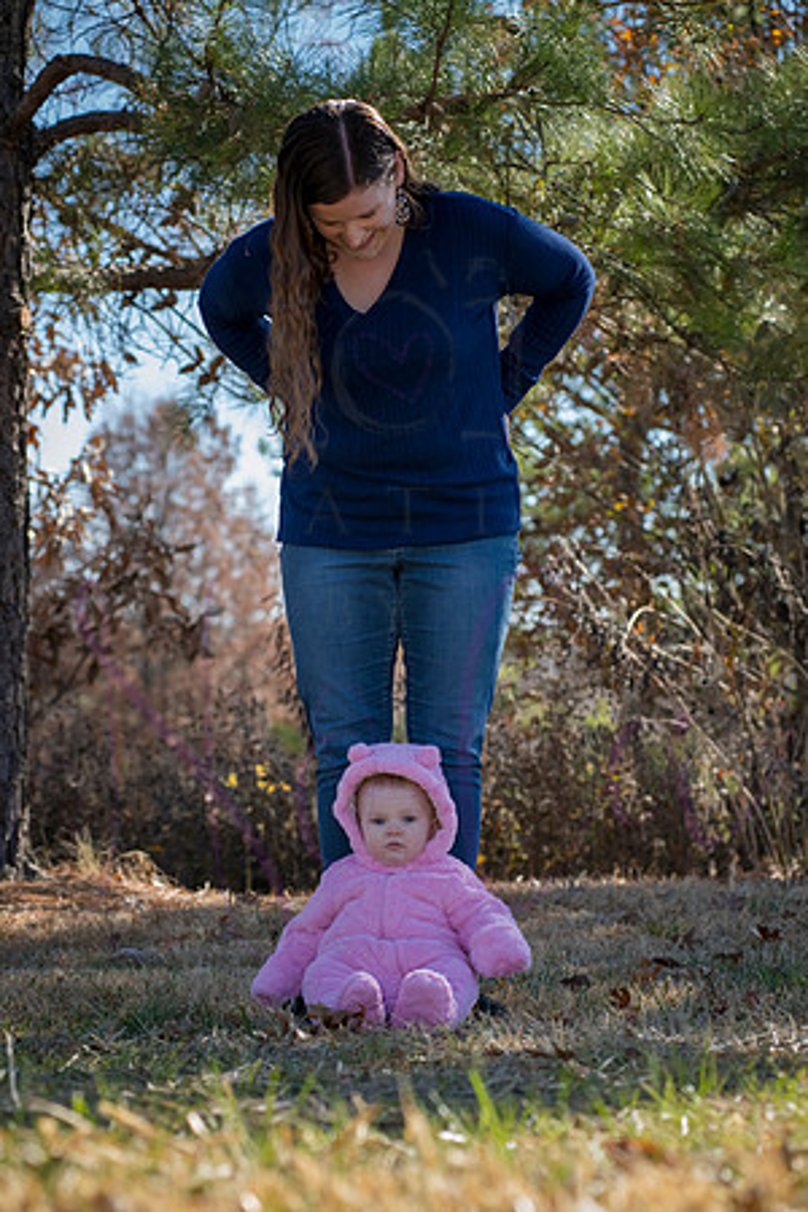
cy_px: 606
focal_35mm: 80
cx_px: 404
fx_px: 2693
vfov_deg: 25.4
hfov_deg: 17.1
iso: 400
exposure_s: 1/640
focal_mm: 80
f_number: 5
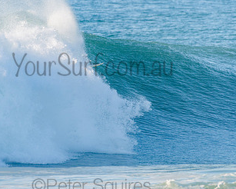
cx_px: 91
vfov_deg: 1.7
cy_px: 58
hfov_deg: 2.2
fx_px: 6192
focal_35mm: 886
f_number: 5.6
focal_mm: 500
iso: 280
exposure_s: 1/1600
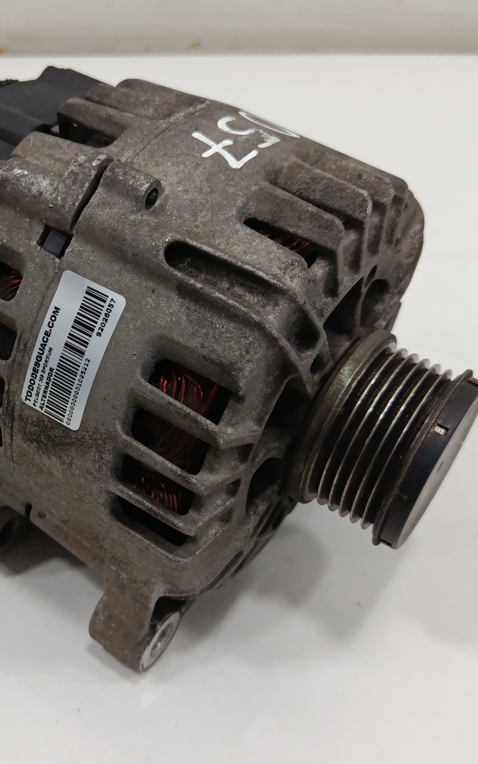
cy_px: 381
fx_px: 813
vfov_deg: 50.4
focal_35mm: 39
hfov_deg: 32.2
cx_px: 119
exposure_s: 1/100
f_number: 1.7
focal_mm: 5.24
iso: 1096
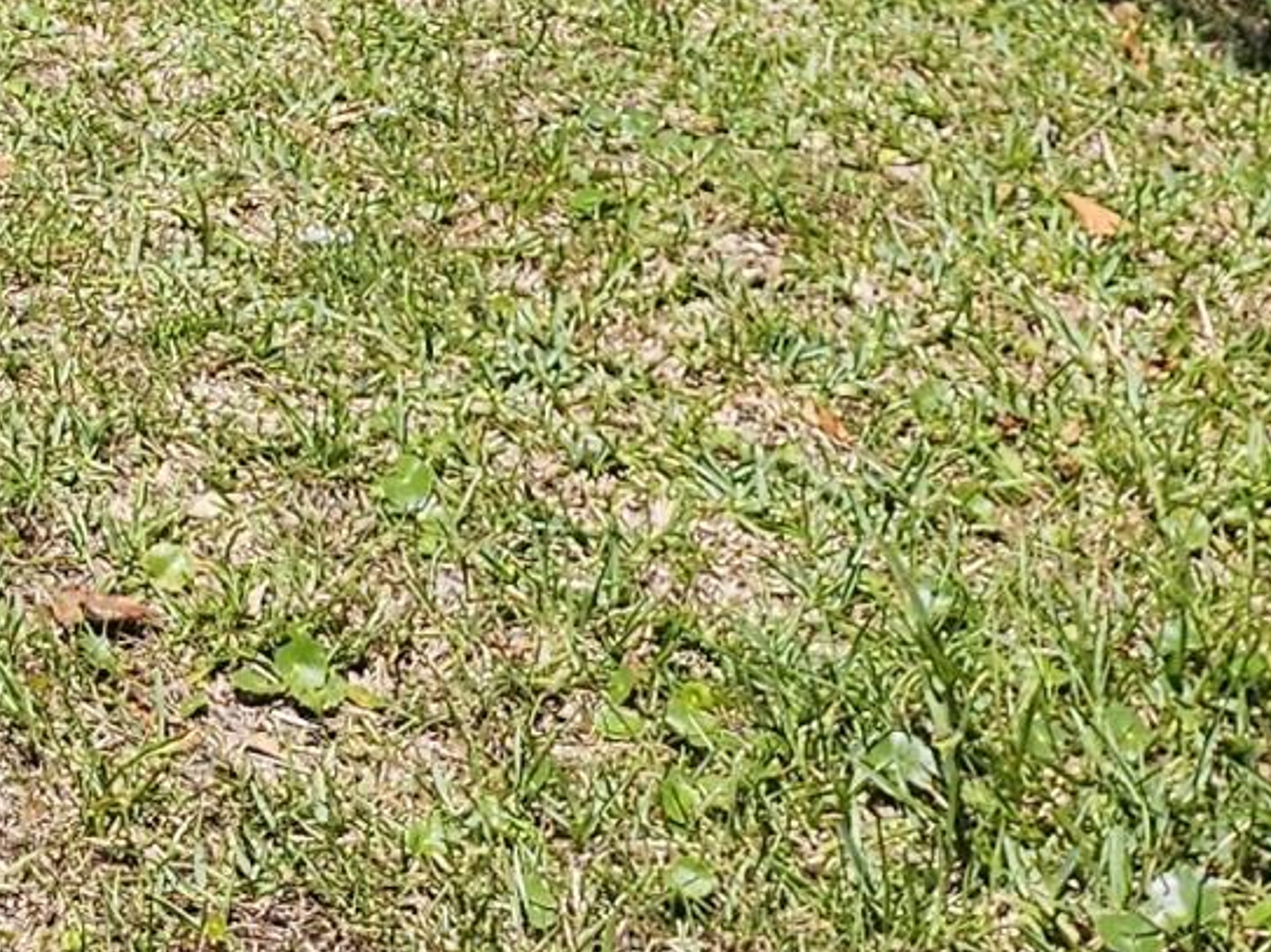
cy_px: -1640
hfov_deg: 14.2
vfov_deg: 9.7
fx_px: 4662
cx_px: -803
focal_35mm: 127
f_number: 1.8
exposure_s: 1/1484
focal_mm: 5.4
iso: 25
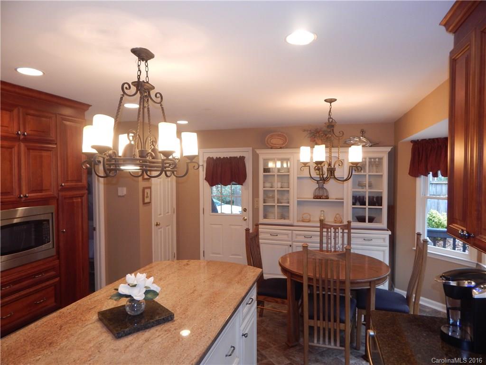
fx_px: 309
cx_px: 243
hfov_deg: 76.4
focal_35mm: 22
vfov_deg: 61.1
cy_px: 182
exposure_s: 1/30
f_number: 3
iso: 180
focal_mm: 4
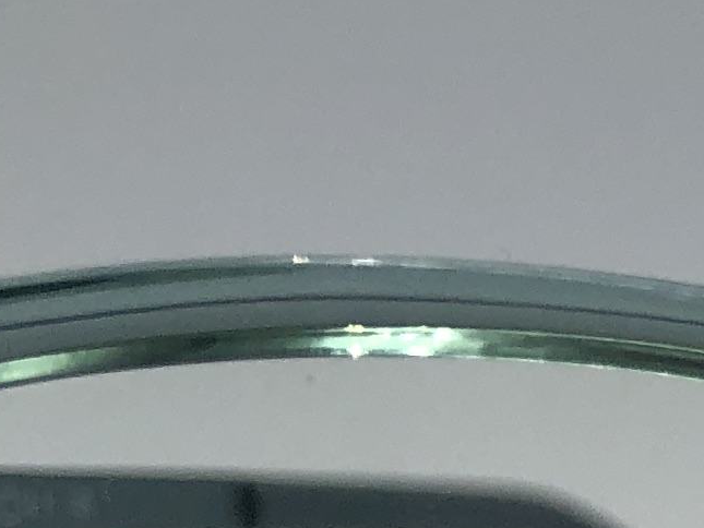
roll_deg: +1.1
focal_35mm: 175
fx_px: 3560
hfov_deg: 10.0
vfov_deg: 8.1
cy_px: 1035
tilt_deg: -8.5
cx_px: 1630
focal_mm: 4
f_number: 1.8
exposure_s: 1/1021
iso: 32
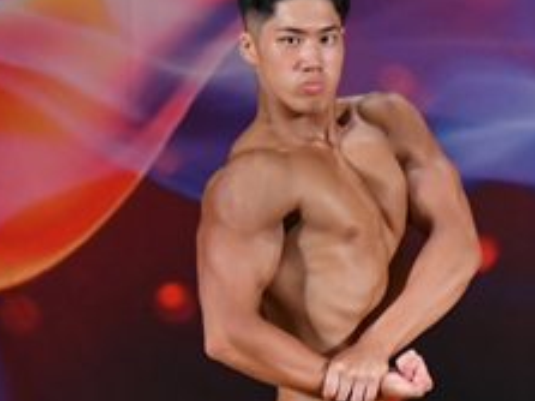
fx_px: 11632
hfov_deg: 2.6
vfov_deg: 2.0
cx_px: 819
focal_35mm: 753
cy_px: 521
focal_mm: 150
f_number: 5.6
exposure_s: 1/400
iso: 3200
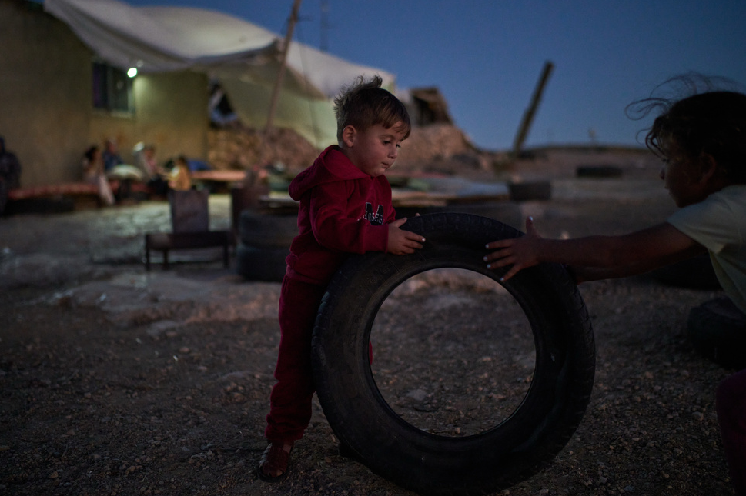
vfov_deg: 35.9
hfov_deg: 51.9
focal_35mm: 37
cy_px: 235
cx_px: 353
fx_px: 766
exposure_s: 1/320
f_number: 1.4
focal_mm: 35
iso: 4000
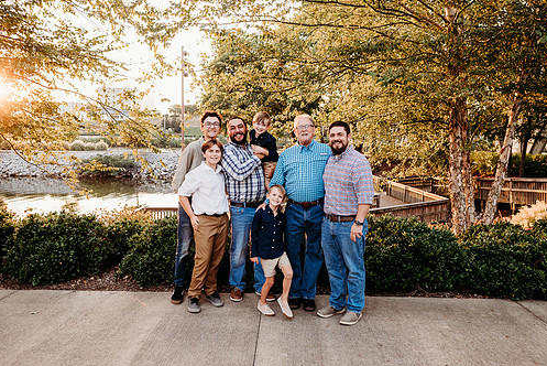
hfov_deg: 65.4
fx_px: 426
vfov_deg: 46.4
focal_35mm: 28
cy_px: 176
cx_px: 282
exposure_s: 1/200
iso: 320
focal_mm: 24
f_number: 3.2
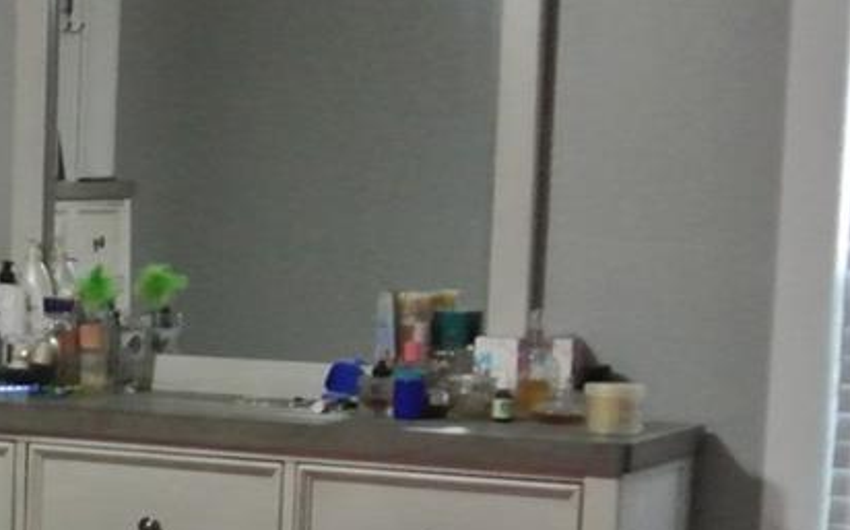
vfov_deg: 12.0
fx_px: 2477
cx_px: -206
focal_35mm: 107
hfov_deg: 18.3
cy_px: 590
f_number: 3.5
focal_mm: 10
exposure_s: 1/80
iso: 1600
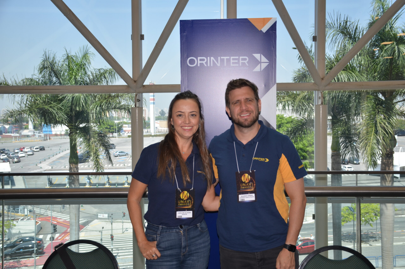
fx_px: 455
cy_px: 134
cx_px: 202
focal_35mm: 40
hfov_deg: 48.0
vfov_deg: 32.9
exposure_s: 1/200
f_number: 4
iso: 200
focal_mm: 27
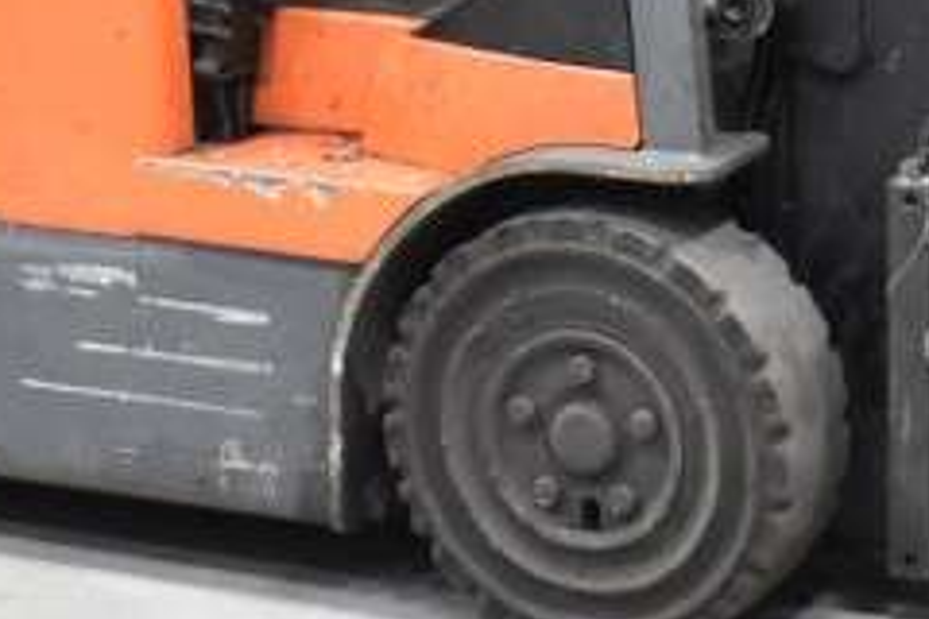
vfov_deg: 7.6
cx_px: 472
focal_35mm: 172
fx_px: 4451
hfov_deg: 11.9
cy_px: -669
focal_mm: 23
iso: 1600
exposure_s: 1/30
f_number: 4.5
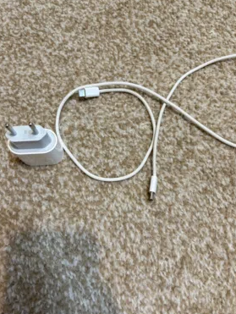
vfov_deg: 63.4
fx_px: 254
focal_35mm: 28
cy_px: 164
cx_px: 111
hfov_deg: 49.8
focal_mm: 5.96
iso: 200
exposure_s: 1/50
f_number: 1.6
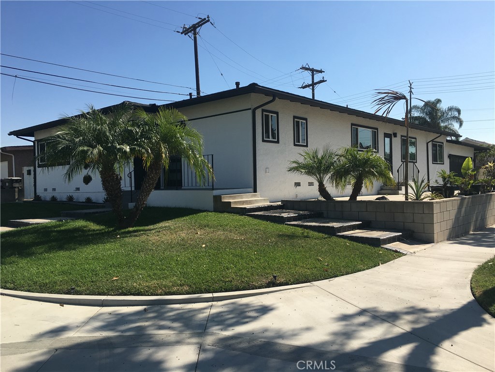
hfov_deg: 61.7
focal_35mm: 29
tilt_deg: +1.0
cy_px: 186
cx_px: 248
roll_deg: +1.7
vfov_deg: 48.2
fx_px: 415
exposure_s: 1/1637
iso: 25
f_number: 2.2
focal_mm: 4.15
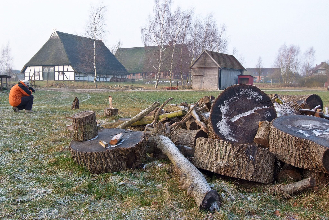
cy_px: 110
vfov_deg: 37.0
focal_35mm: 36
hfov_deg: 53.1
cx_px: 164
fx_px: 329
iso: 200
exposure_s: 1/125
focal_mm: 24
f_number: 8
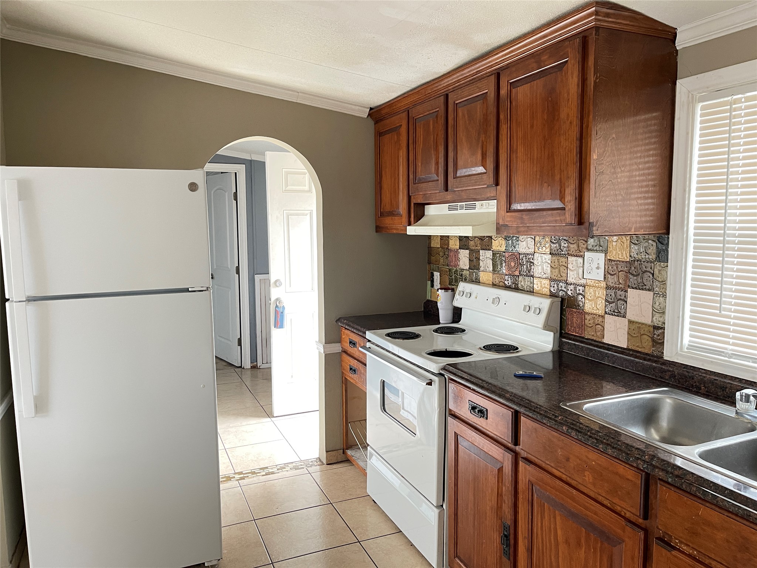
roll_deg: +0.4
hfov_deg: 69.4
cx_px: 378
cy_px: 284
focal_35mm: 25
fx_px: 547
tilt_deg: -6.1
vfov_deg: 54.9
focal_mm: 5.1
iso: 320
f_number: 1.6
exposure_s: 1/60
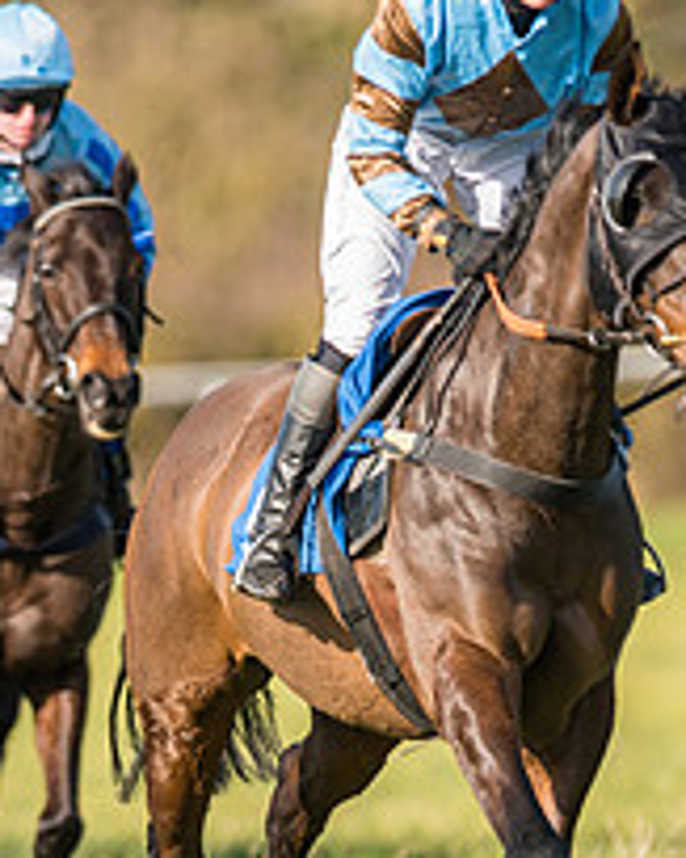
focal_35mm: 1067
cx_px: 231
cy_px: 452
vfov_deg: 1.8
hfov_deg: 1.5
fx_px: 27099
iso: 200
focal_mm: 400
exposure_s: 1/1600
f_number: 5
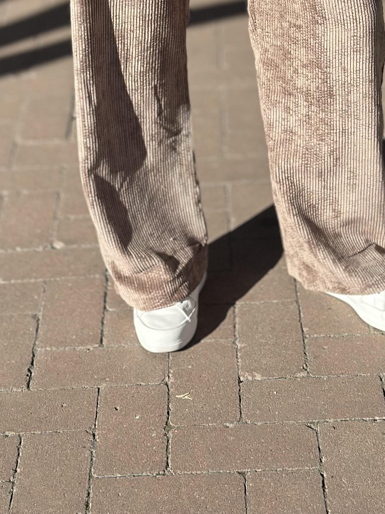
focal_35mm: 105
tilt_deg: -22.1
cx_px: 179
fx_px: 1557
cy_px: -47
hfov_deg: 14.1
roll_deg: -1.5
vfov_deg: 18.1
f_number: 1.78
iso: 100
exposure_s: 1/5882
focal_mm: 6.86
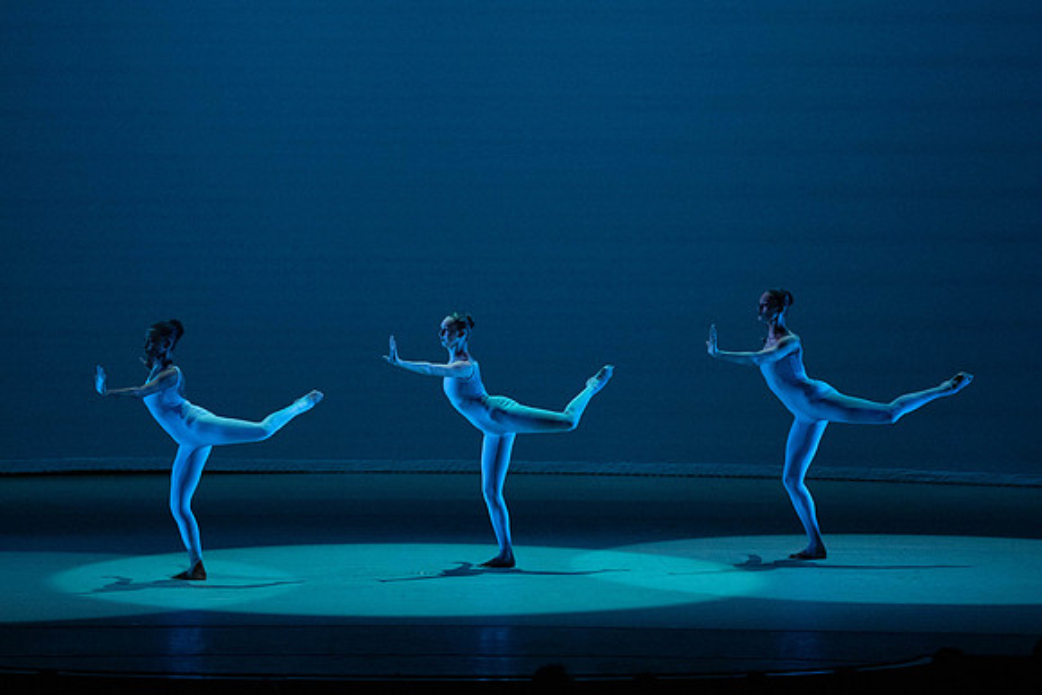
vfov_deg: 7.5
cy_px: 348
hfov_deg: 11.2
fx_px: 5298
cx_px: 521
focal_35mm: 183
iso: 16000
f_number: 5.6
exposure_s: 1/400
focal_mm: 183
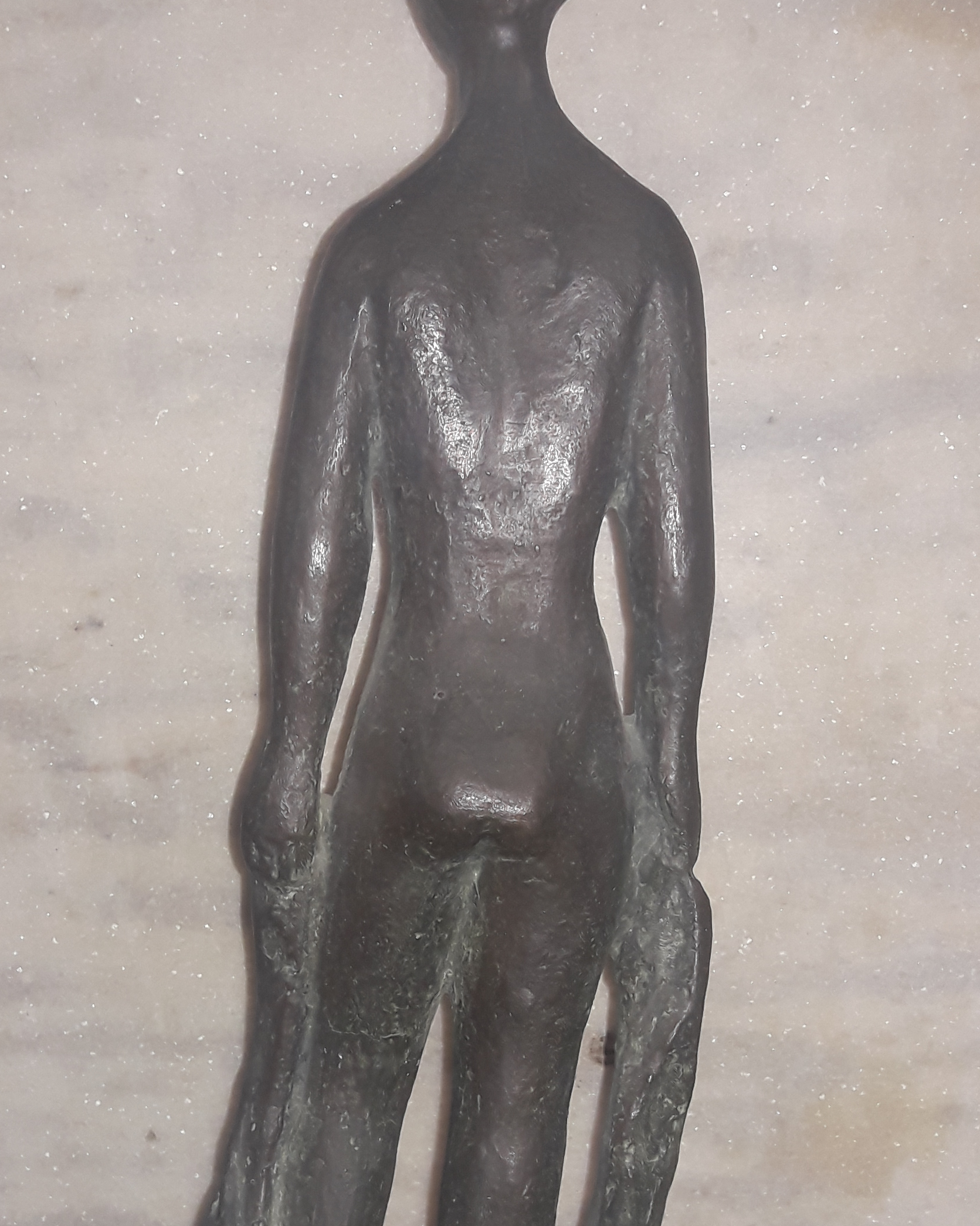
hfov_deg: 28.1
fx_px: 1958
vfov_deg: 34.3
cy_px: 863
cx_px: 539
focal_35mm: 54
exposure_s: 1/40
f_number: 1.9
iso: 80
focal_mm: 3.7
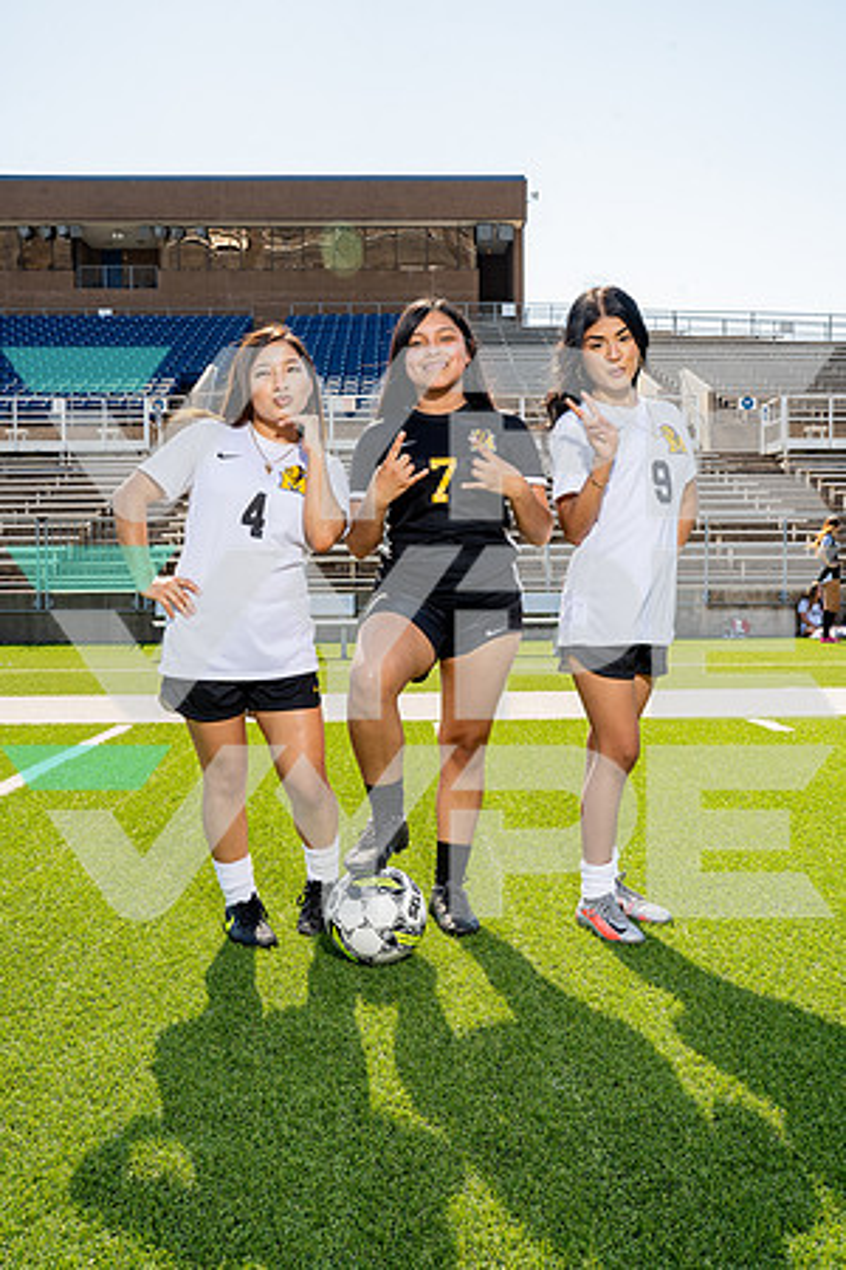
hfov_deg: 38.9
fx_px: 1198
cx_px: 423
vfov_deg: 55.8
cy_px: 635
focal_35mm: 34
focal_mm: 34
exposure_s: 1/250
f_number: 11
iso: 320
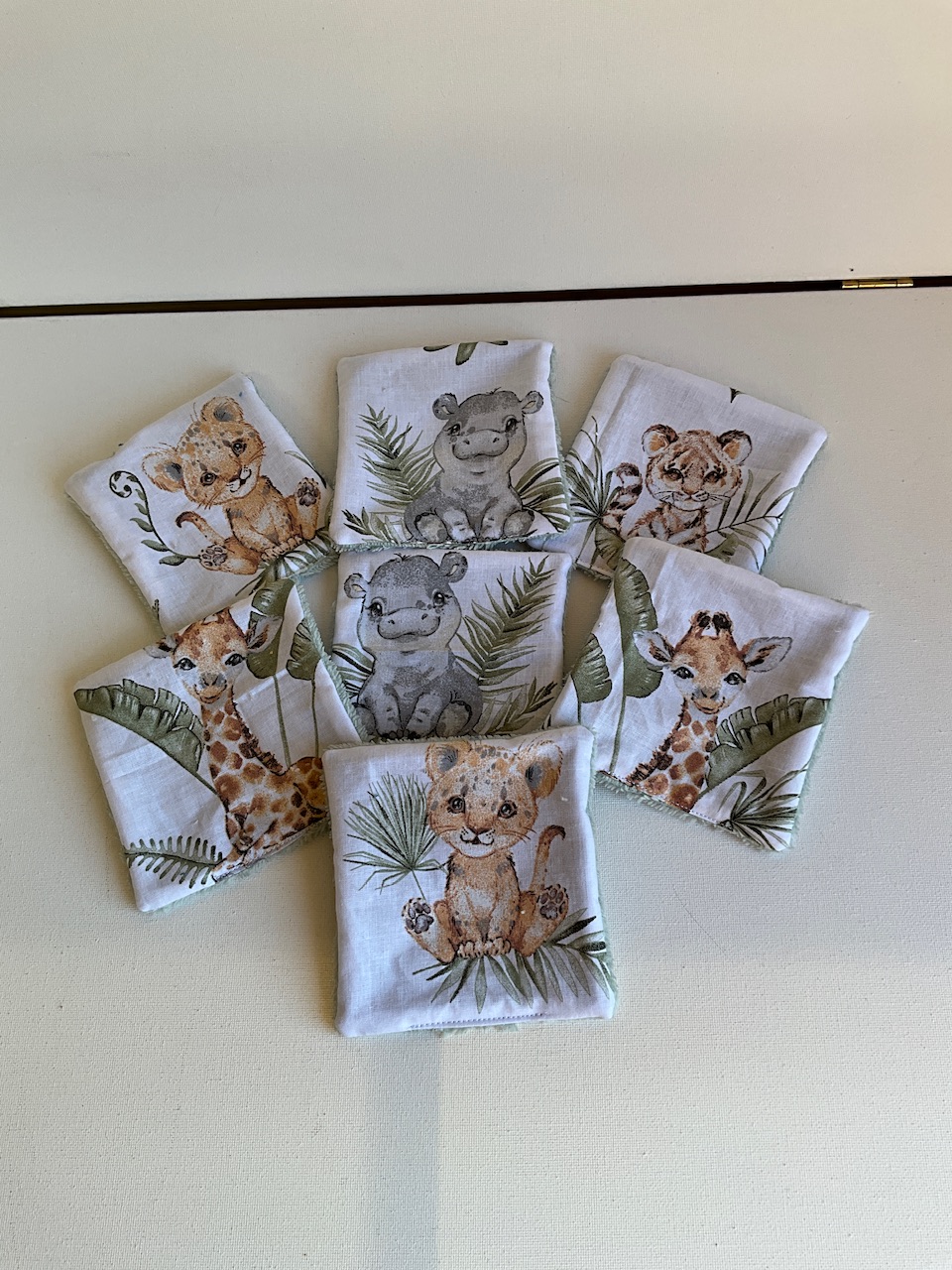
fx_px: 1063
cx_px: 476
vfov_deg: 61.7
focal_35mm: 29
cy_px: 635
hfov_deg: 48.2
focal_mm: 3
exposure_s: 1/153
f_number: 1.8
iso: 20
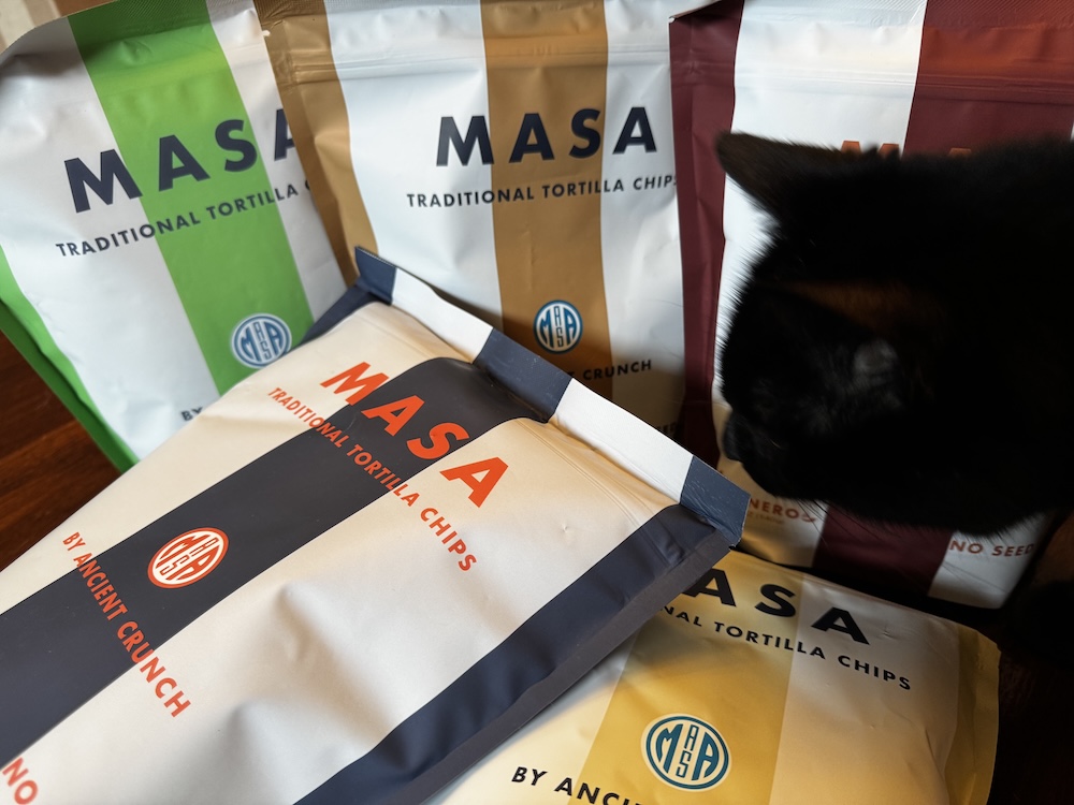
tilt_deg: -41.5
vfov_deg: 56.8
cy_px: 402
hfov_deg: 71.6
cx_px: 537
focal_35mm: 24
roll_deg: +3.9
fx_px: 745
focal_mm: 6.76
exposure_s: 1/60
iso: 160
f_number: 1.78
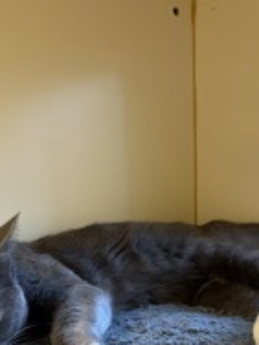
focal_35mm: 58
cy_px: 281
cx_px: 122
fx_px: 579
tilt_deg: -9.4
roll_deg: +2.4
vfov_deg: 32.2
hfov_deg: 25.2
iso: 320
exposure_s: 1/60
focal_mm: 5.96
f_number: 1.6
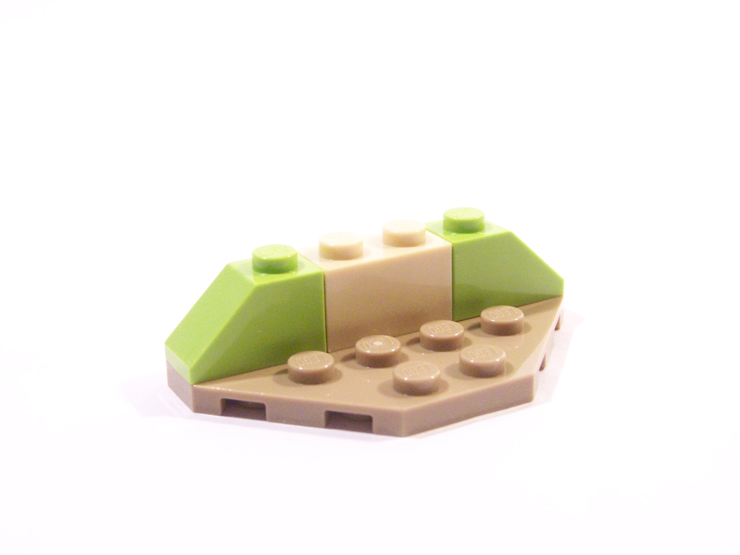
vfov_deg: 24.8
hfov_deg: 32.7
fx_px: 1261
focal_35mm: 59
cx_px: 370
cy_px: 278
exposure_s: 1/30
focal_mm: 9.8
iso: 400
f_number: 3.6
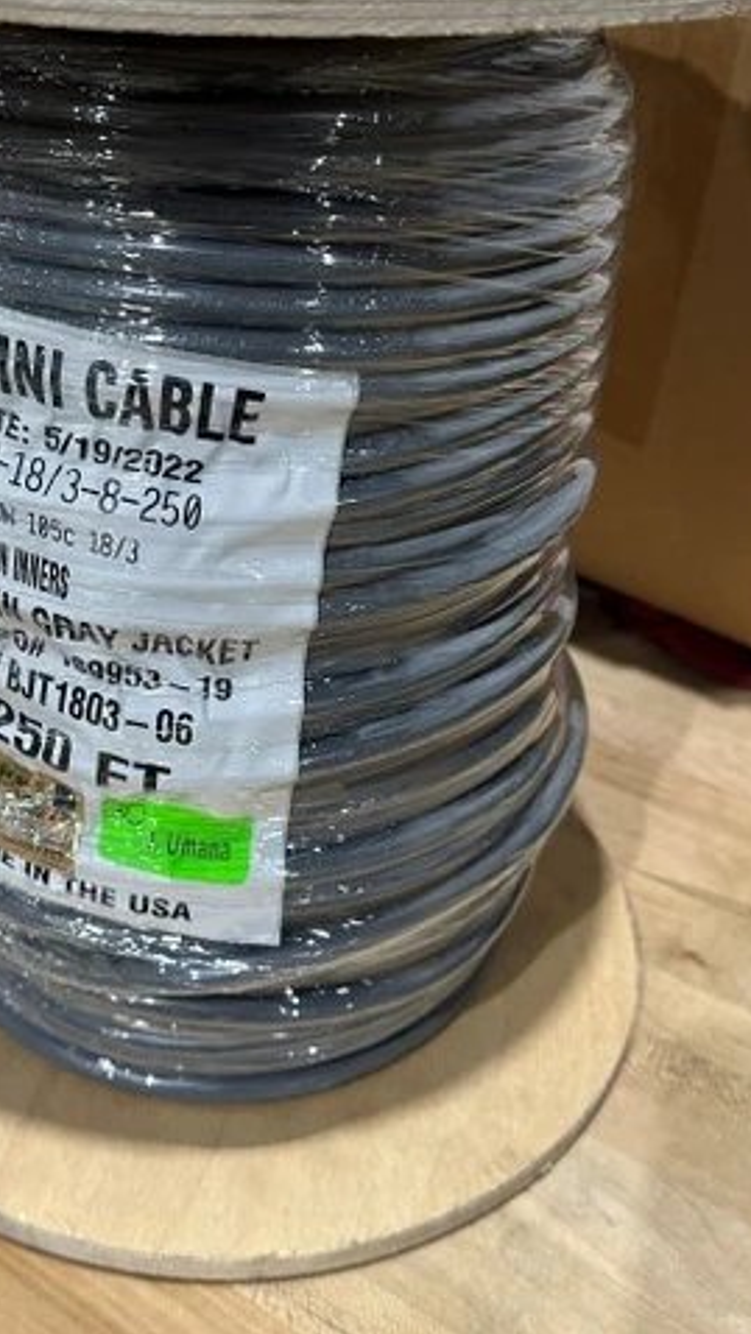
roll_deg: -1.7
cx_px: 228
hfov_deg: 28.8
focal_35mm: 41
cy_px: 600
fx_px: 1451
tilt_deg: -31.1
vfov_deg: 49.3
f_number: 1.78
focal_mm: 6.86
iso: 200
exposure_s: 1/60
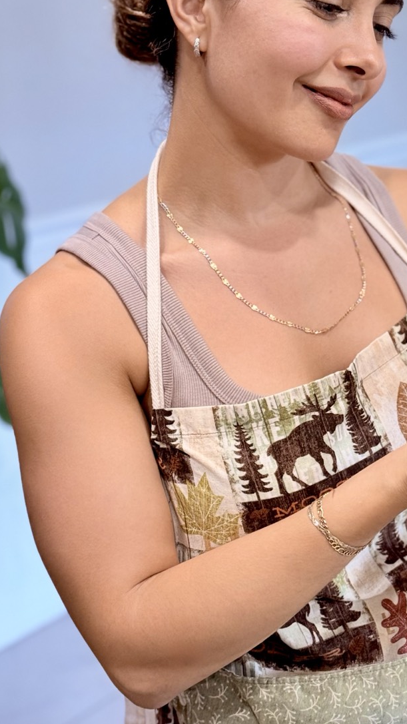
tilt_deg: -12.6
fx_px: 1478
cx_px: 366
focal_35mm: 77
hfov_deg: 15.5
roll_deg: -0.5
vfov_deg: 27.4
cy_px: 270
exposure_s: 1/120
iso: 250
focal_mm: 6.76
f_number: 1.78
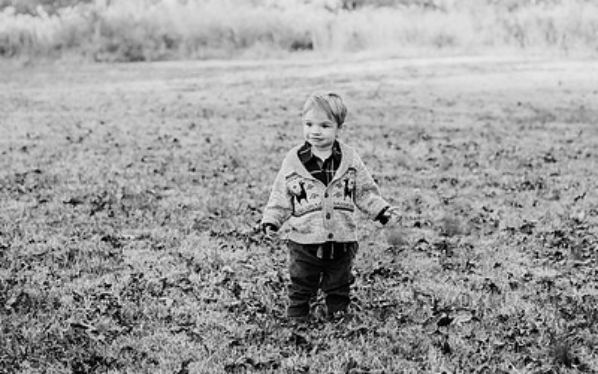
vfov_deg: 17.6
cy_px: 131
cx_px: 327
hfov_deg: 27.8
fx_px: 1206
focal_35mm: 74
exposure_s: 1/1000
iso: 500
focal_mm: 50
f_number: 2.8
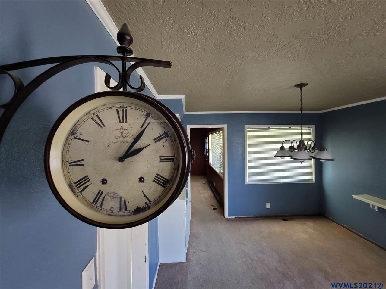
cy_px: 144
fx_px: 145
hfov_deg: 106.2
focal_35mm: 13
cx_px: 193
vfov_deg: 89.9
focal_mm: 2.2
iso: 640
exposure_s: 1/24
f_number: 2.2
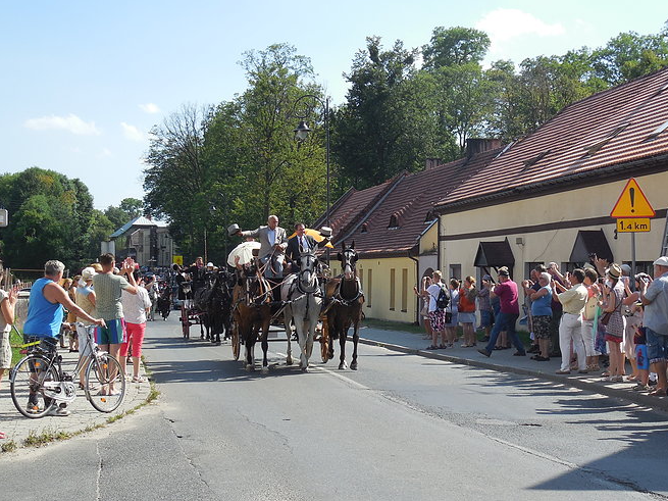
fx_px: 1273
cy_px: 268
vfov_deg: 22.2
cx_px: 407
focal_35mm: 66
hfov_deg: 29.3
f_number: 4
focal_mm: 8.7
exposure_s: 1/500
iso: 125
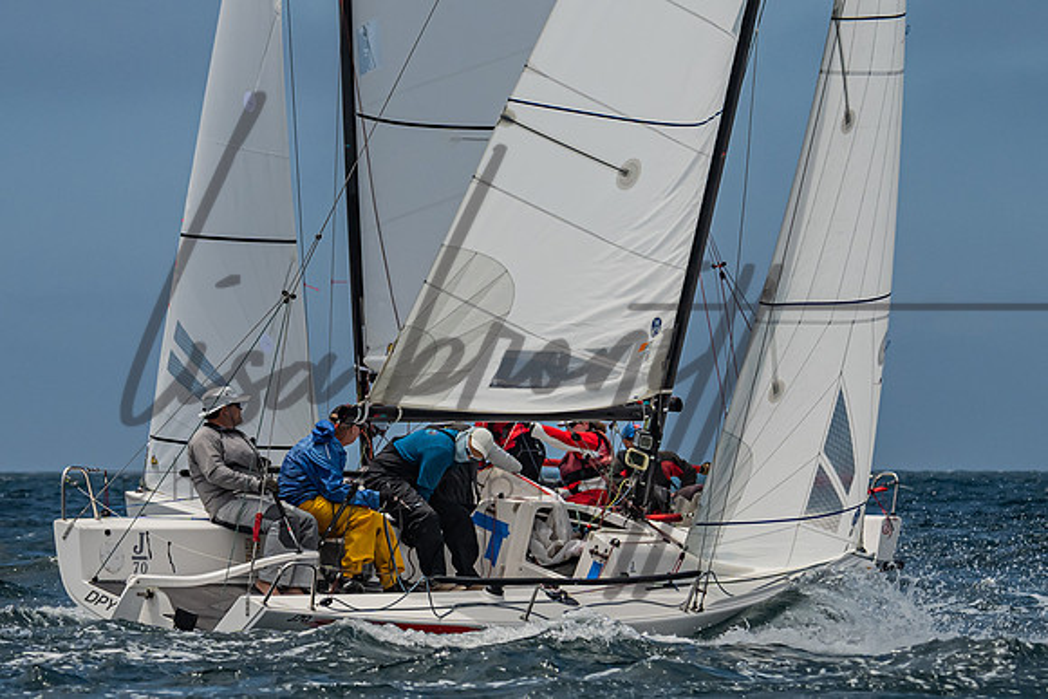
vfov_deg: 3.7
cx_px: 297
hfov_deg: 5.5
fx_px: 10931
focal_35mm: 375
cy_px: 37
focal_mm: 180
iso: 400
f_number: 6.3
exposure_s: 1/4000
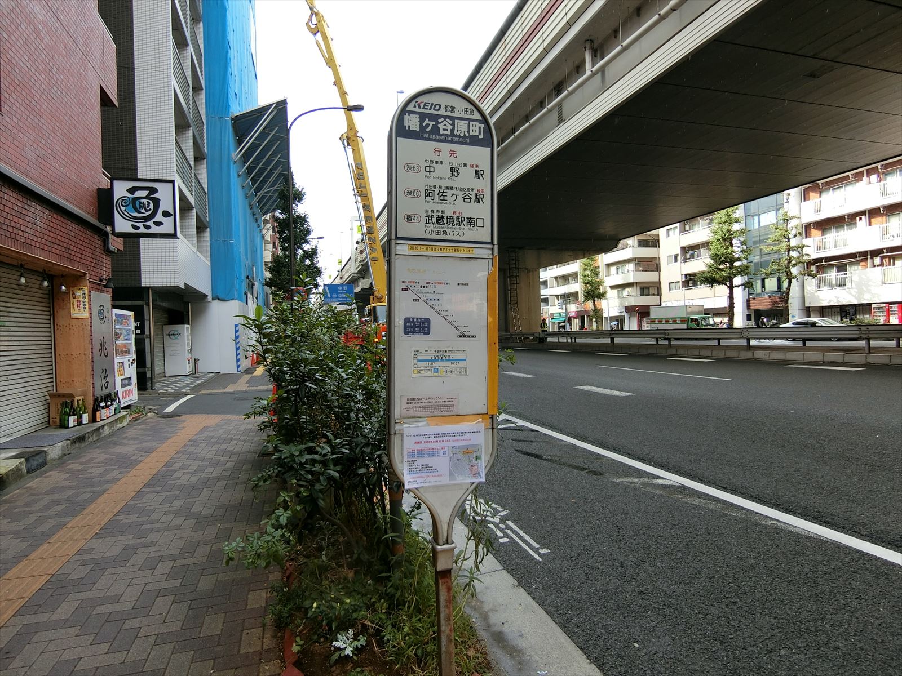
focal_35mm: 19
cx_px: 451
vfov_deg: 68.7
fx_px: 495
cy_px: 338
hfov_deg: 84.7
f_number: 2.7
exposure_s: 1/400
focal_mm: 4.06
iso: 80
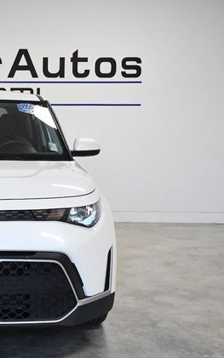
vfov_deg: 33.0
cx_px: -15
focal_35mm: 62
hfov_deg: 20.1
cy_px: 181
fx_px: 606
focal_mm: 27
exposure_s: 1/1600
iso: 2500
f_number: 4
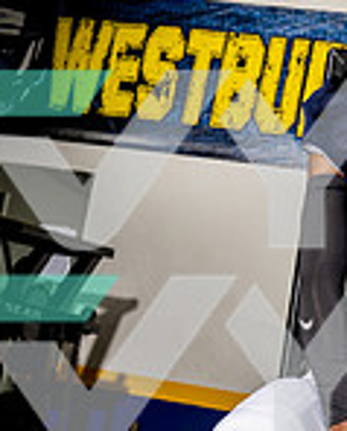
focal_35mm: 74
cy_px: 367
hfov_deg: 19.9
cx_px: 373
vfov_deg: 25.1
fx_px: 947
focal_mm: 26
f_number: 4.5
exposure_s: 1/250
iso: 200
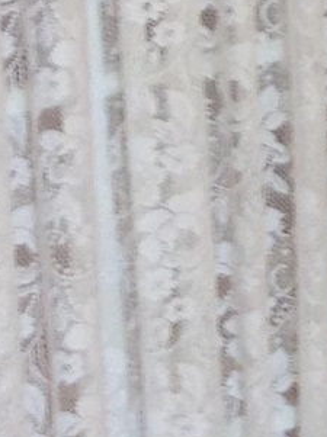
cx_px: 1157
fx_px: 3193
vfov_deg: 7.7
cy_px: -135
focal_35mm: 253
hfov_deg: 5.3
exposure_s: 1/20
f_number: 2.4
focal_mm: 4.13
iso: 80
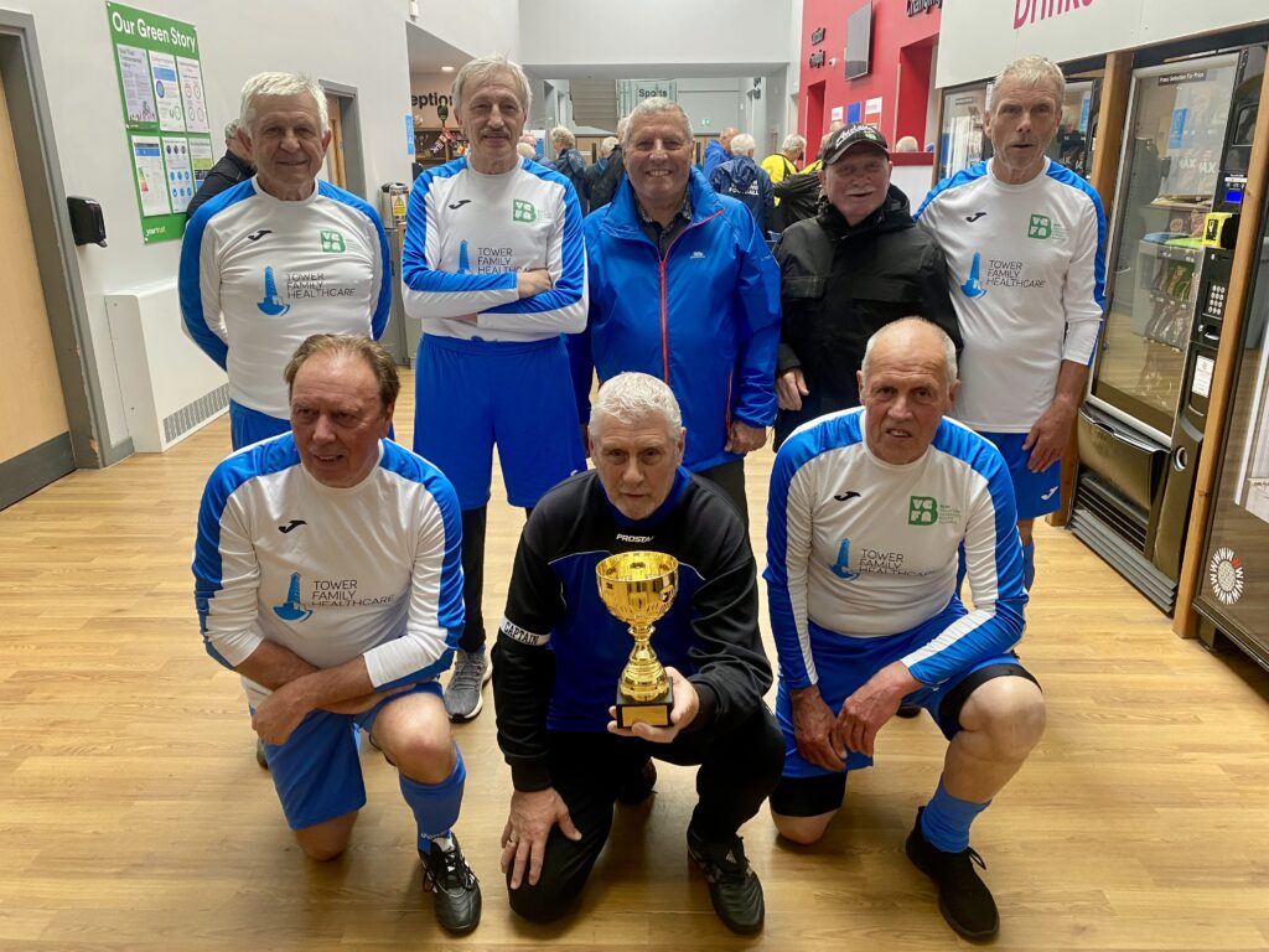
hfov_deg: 67.3
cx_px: 634
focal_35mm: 26
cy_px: 476
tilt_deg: -18.3
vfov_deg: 53.1
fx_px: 953
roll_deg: -0.1
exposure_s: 1/90
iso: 125
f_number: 1.8
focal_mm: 4.25
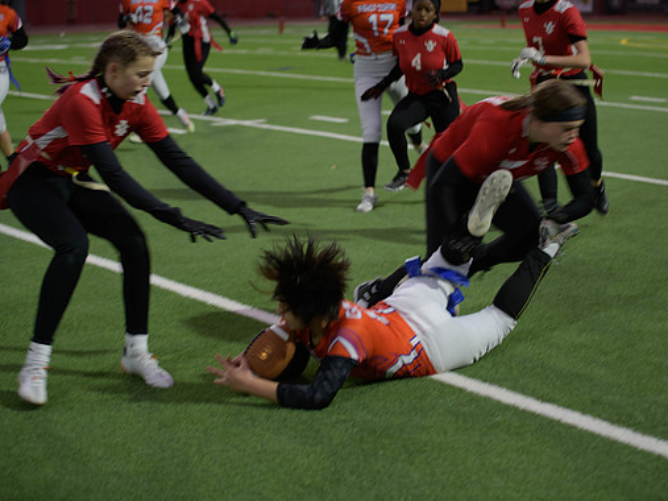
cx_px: 378
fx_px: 1486
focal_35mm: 77
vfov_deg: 19.1
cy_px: 247
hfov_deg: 25.3
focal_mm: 70
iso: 450
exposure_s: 1/200
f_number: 2.8
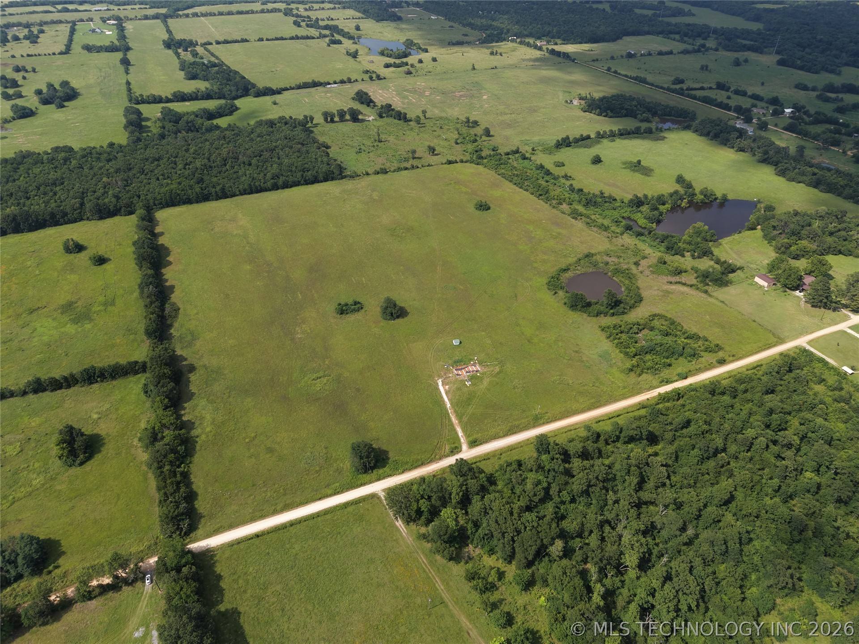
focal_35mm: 24
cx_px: 430
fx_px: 596
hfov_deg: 71.6
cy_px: 322
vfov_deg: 56.8
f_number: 1.8
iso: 100
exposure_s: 1/2500
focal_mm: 8.67
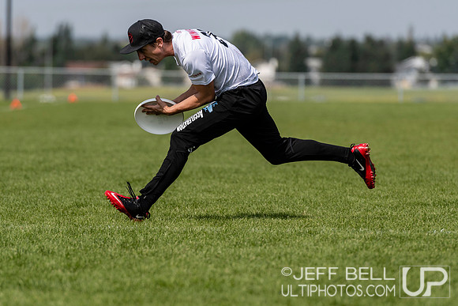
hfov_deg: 6.2
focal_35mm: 334
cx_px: 229
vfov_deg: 4.1
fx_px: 4248
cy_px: 153
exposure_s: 1/2500
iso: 200
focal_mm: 200
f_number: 4
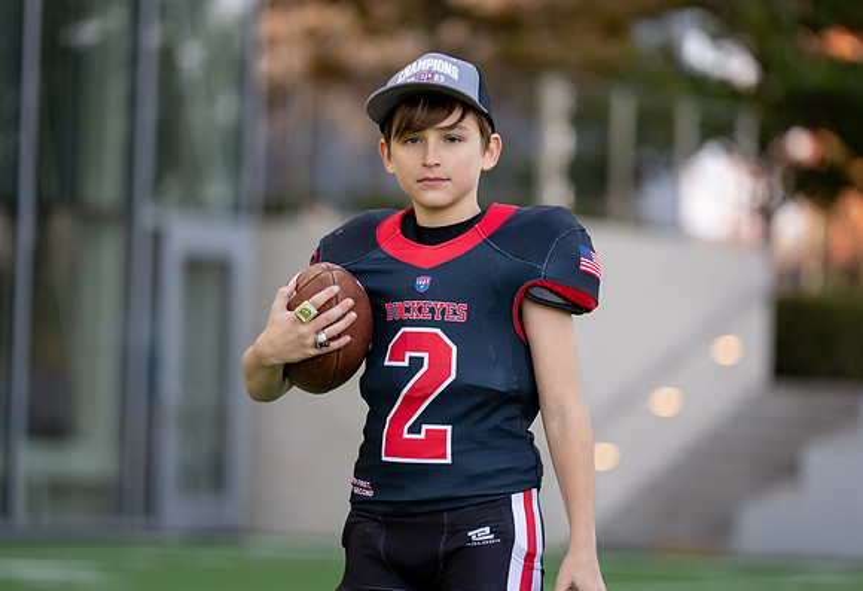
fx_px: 4369
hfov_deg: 11.3
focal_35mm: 181
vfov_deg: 7.7
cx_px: 464
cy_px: 281
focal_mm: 165
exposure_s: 1/400
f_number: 2.8
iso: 100
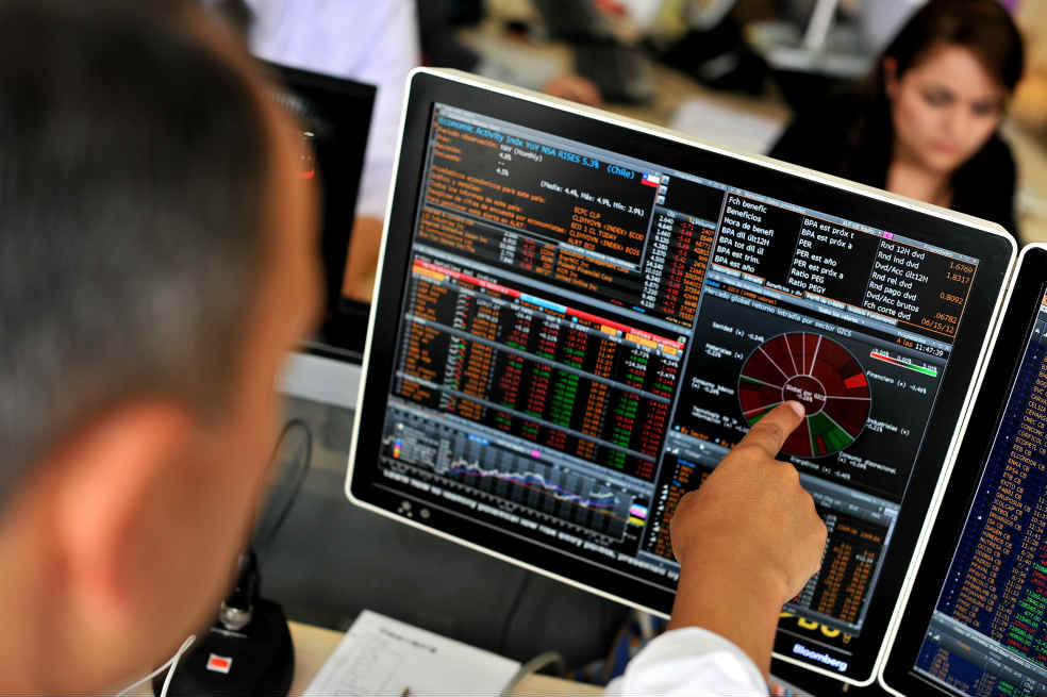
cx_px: 524
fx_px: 1453
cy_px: 348
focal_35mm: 50
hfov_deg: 39.6
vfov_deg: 27.0
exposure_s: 1/125
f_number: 2.8
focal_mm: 50
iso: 800
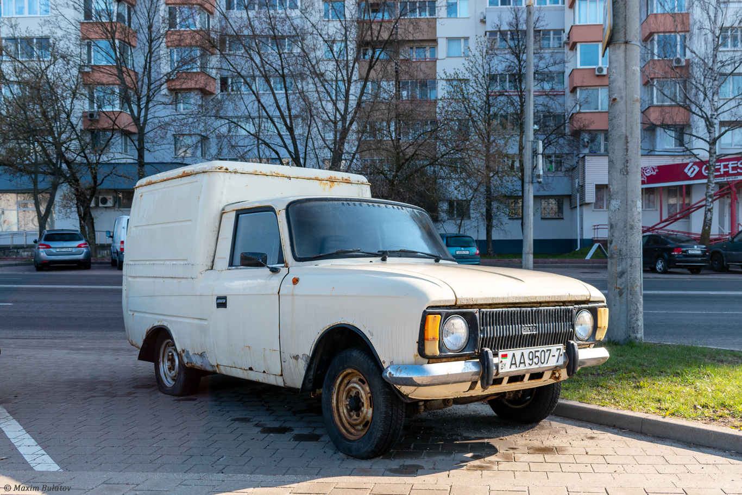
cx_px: 371
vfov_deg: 43.6
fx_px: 618
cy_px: 248
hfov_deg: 61.9
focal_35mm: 30
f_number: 7.1
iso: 100
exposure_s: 1/200
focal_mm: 20
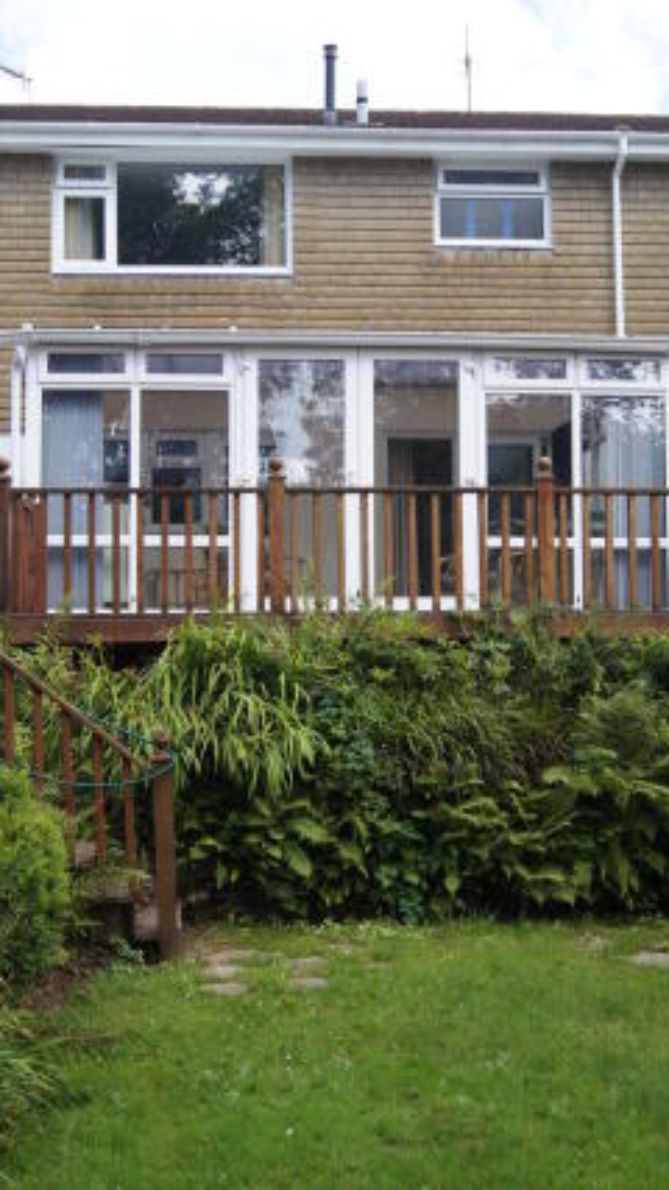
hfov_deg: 26.5
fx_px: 1420
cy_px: 587
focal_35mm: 45
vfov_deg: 45.5
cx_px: 333
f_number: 7.1
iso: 160
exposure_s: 1/125
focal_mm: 28
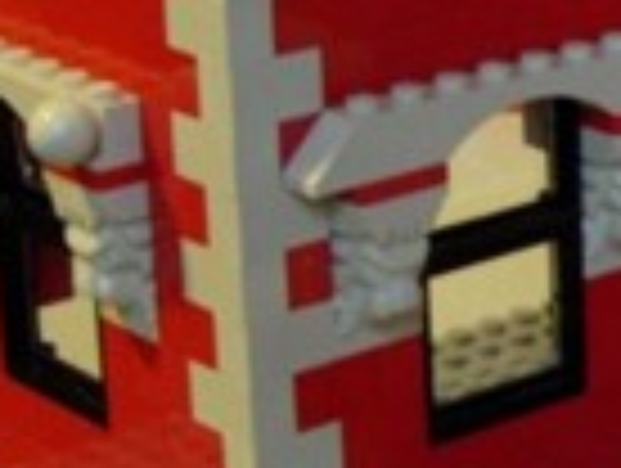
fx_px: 2965
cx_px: 1152
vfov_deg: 9.0
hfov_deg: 11.1
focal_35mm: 165
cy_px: 220
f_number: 2.8
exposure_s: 1/8.2
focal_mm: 7.8
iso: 200
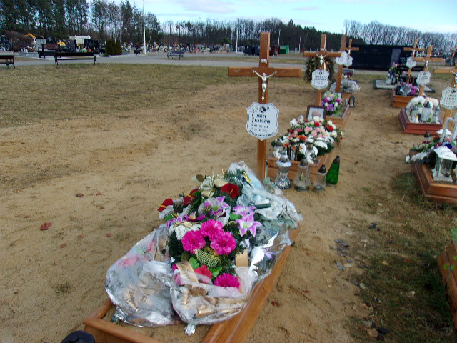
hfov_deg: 65.3
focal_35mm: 27
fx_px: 356
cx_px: 228
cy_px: 172
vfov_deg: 51.4
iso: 80
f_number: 10.4
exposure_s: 1/40
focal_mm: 4.9
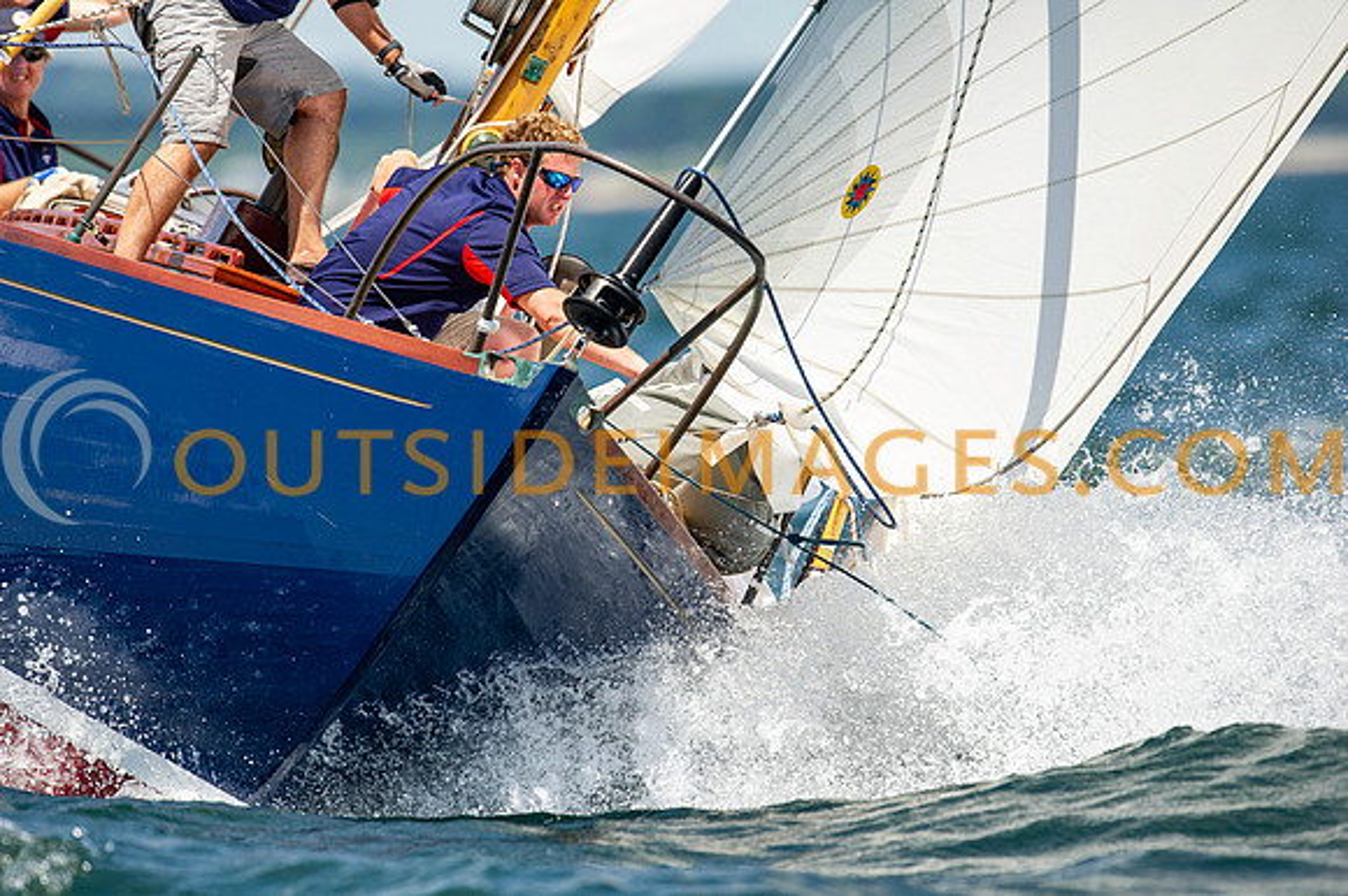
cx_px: 674
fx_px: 22453
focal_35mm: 600
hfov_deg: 3.4
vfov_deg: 2.3
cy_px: 448
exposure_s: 1/2000
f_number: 5.6
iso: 400
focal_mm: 600
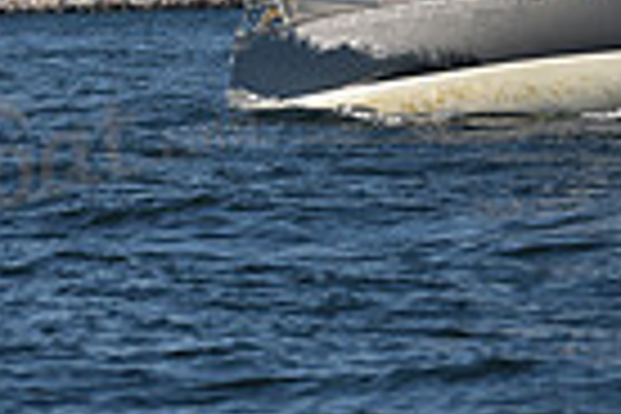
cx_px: 493
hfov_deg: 4.7
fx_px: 7624
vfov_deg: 3.1
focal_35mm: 442
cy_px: -562
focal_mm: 105
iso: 250
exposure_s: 1/1600
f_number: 4.5
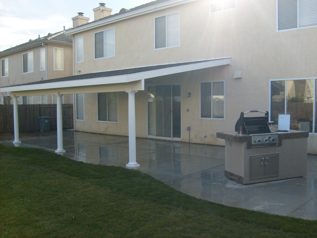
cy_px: 119
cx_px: 158
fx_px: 321
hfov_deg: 52.6
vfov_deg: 40.7
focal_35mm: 35
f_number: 7.1
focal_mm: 5.8
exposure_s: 1/125
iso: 80
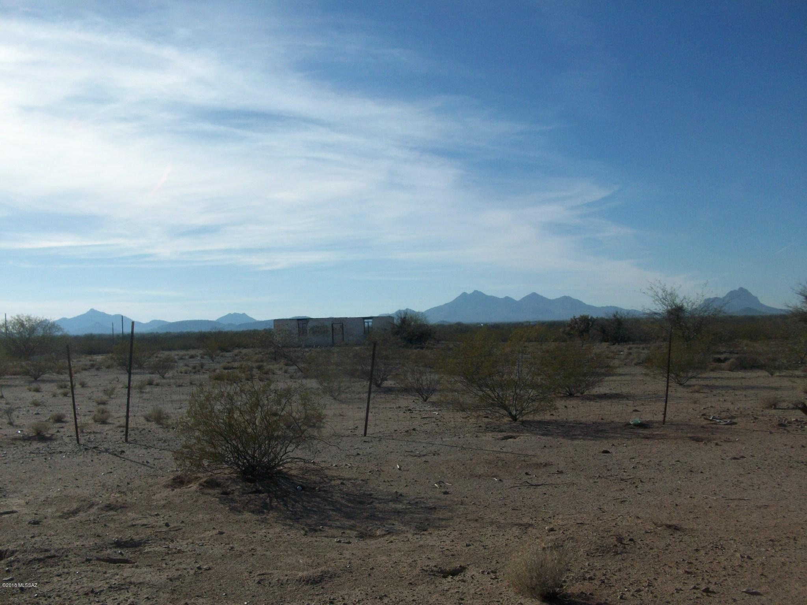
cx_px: 404
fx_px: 793
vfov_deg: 41.8
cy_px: 302
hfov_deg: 54.0
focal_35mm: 34
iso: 64
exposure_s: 1/767
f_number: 5.5
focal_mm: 5.7
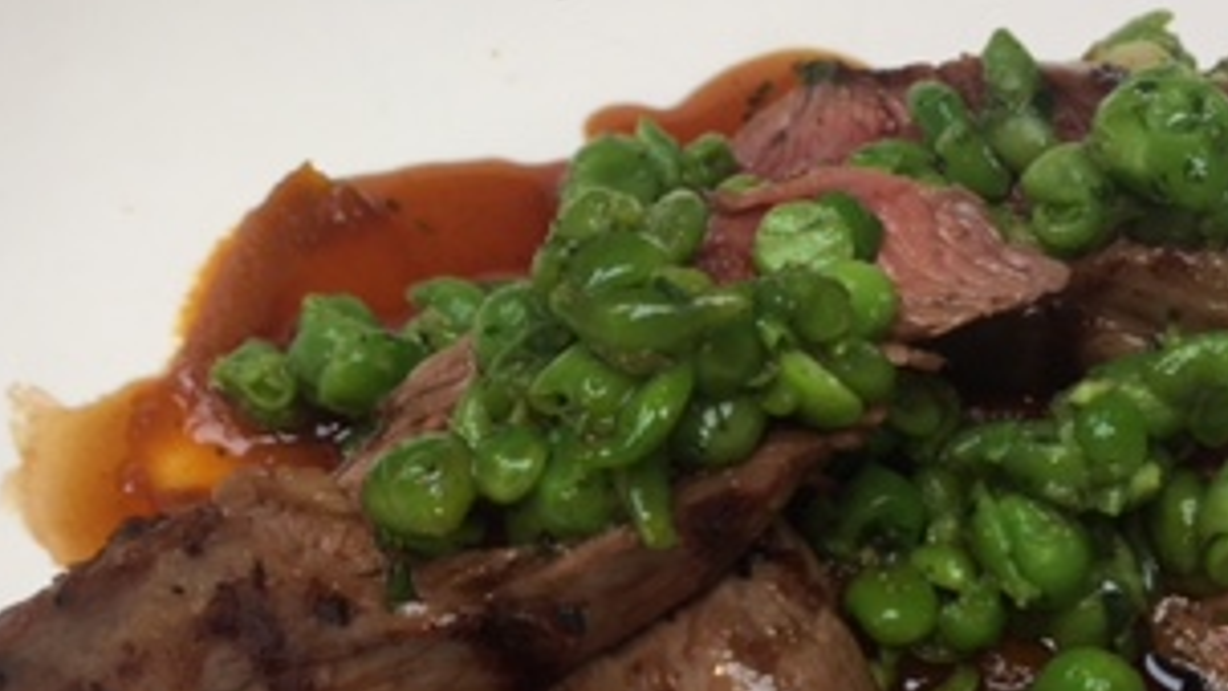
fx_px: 2182
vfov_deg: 17.7
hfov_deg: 31.2
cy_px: 614
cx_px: 427
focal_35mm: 67
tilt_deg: -50.9
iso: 40
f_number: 2.2
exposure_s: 1/50
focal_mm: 4.15
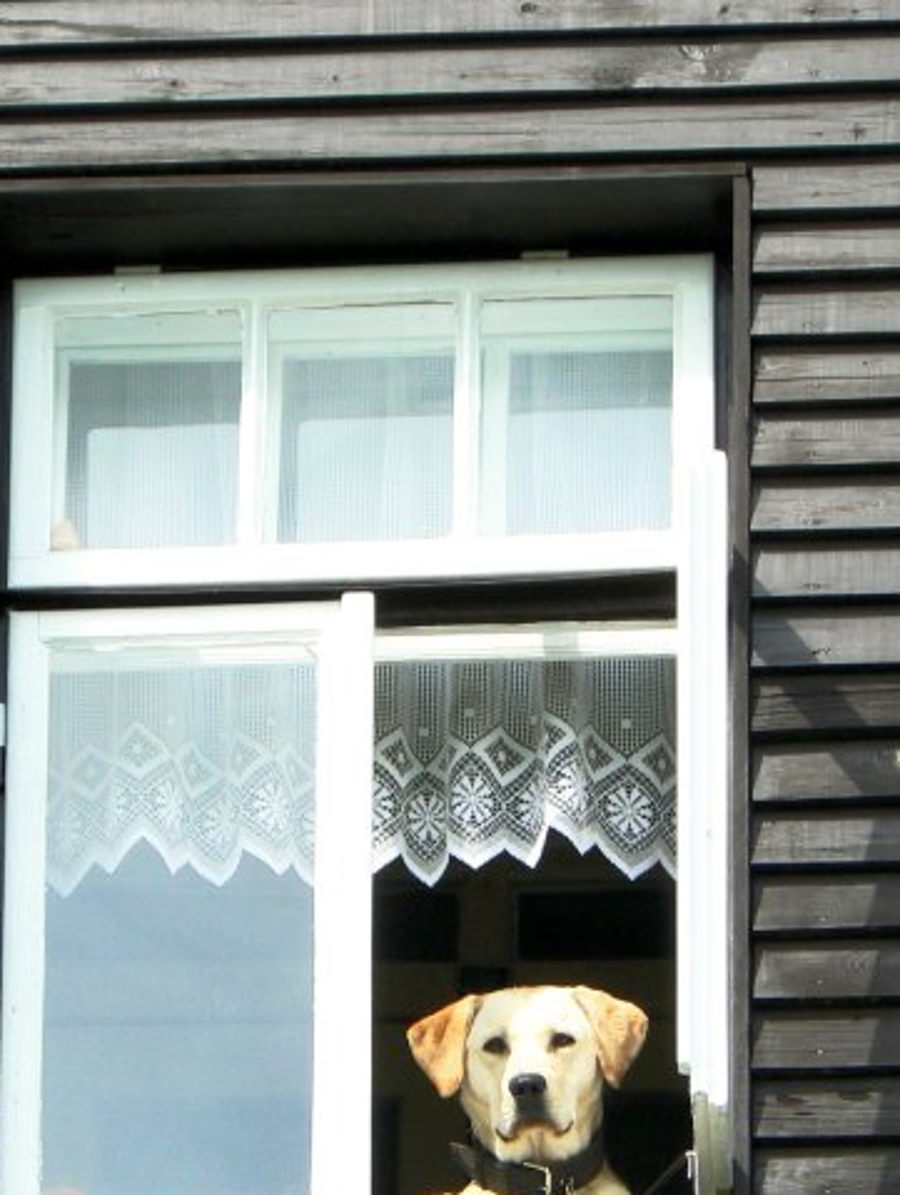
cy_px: 856
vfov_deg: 5.7
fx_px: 11957
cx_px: 403
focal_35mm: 346
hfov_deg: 4.3
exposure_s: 1/250
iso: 80
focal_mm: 39.5
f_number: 5.6
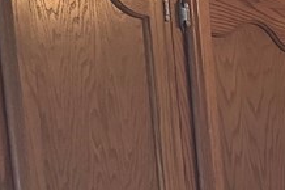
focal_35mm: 183
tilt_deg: -8.3
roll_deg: +0.3
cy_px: 495
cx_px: 969
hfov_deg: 8.5
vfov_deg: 7.0
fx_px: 1448
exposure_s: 1/60
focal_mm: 6.76
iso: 200
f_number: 1.78
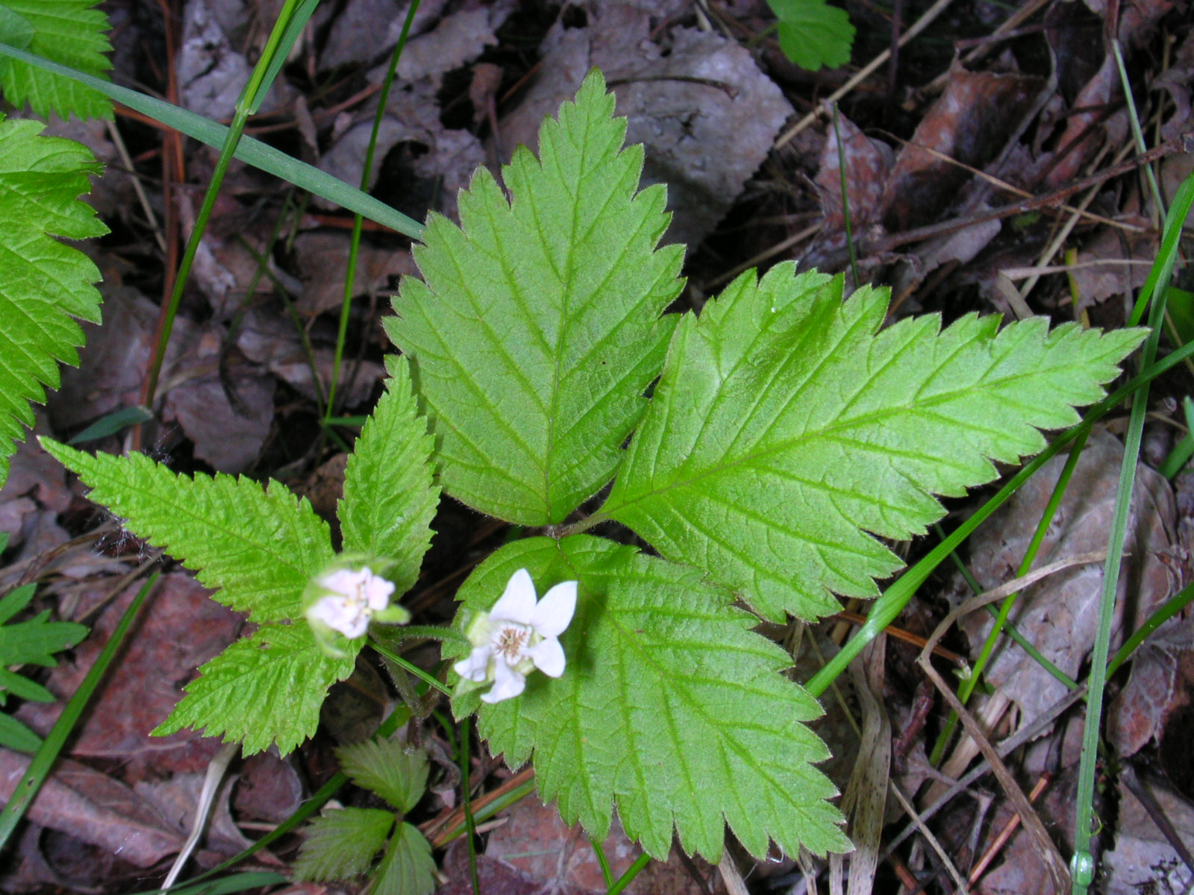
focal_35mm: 54
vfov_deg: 27.0
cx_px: 597
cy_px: 448
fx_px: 1863
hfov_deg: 35.5
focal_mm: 8.2
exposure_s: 1/30
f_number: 5.4
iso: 100
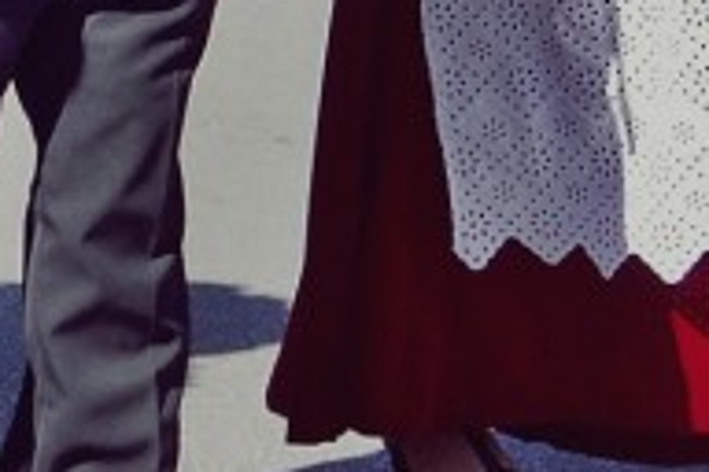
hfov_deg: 7.3
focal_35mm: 272
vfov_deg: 5.0
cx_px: -657
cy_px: -184
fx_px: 5356
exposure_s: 1/6000
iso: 1600
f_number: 3.5
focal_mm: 34.38
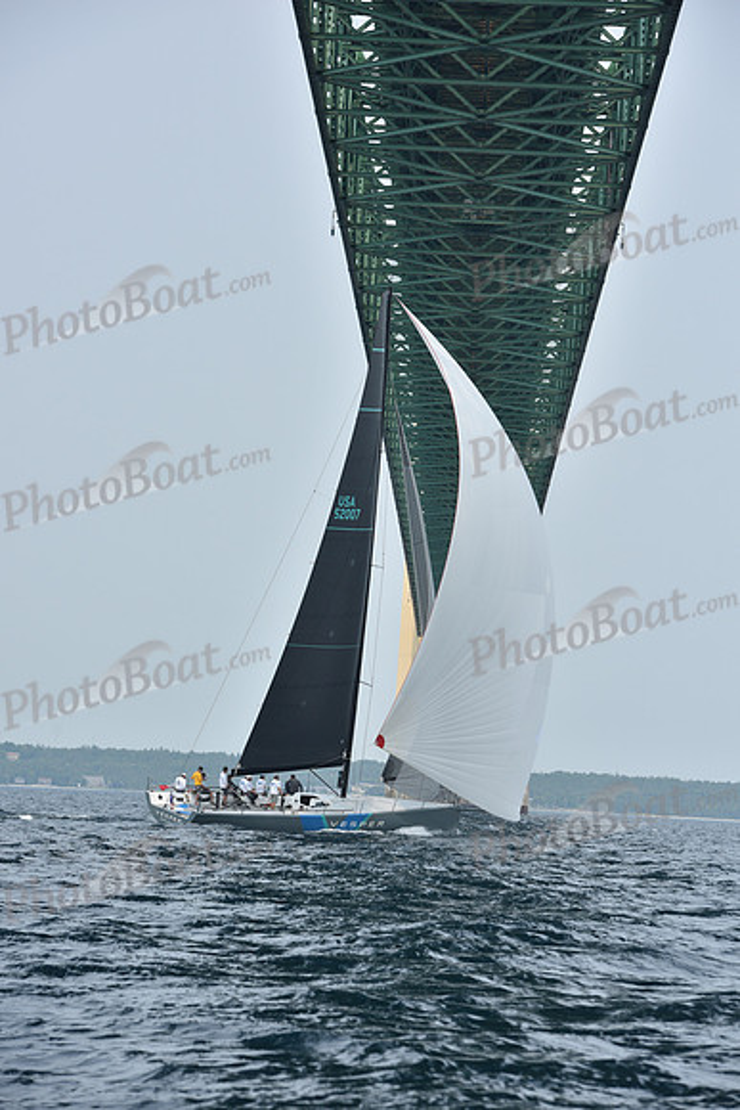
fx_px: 3698
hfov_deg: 11.4
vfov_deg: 17.1
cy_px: 555
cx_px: 370
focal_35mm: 120
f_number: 7.1
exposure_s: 1/1250
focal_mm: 120
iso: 250
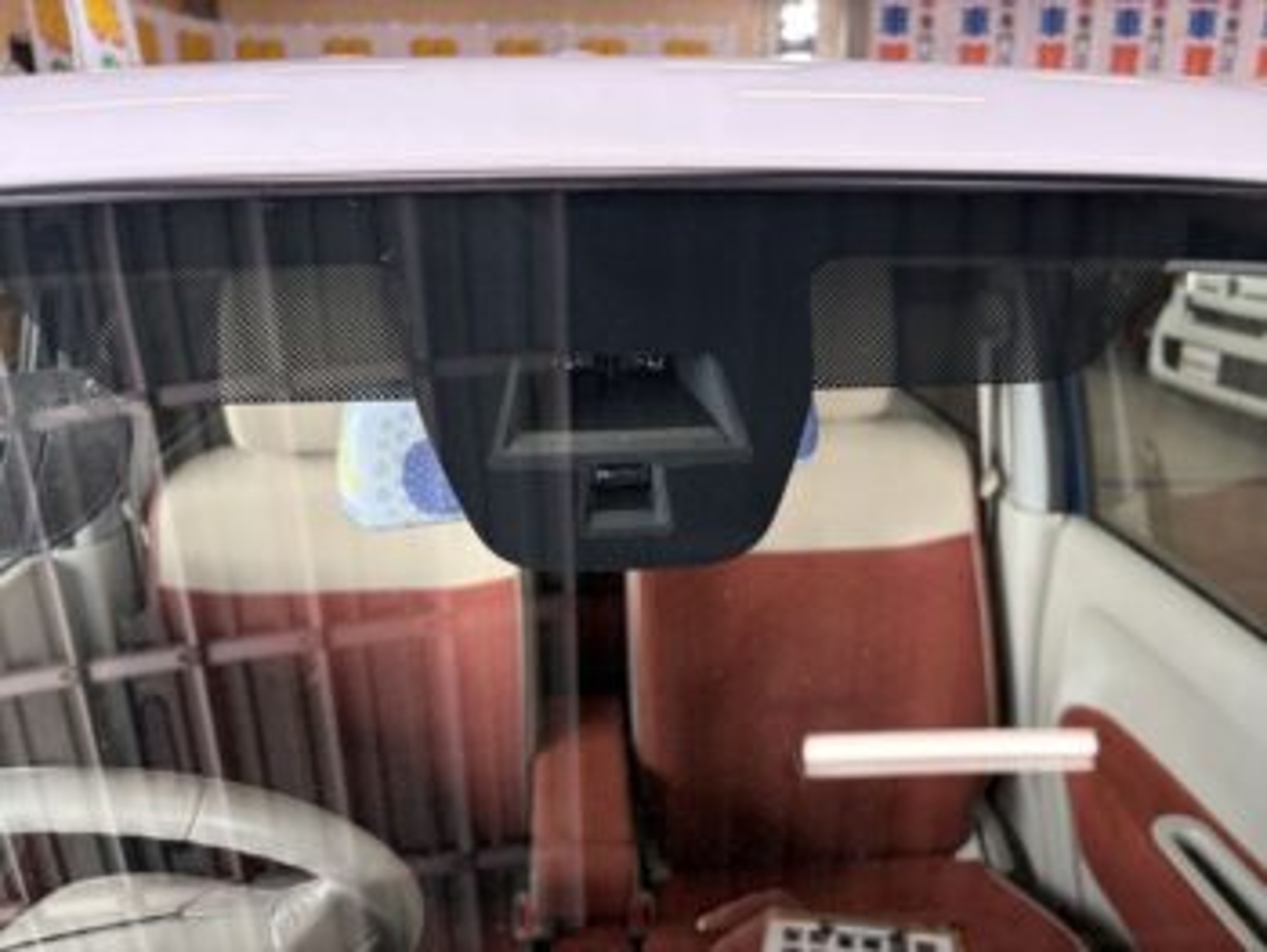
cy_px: 476
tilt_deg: -17.1
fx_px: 952
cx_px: 634
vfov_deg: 53.1
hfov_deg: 67.3
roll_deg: +3.2
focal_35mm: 26
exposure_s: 1/50
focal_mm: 5.96
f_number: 1.6
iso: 125
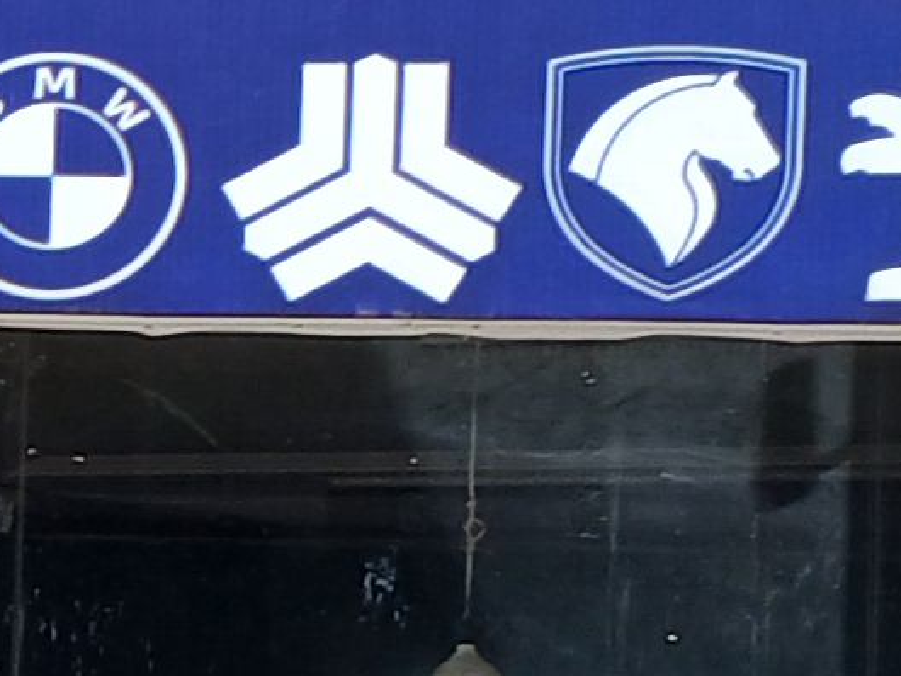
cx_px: -950
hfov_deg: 9.2
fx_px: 5208
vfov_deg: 7.4
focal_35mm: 200
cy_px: 695
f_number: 1.8
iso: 20
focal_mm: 3.98
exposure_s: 1/309
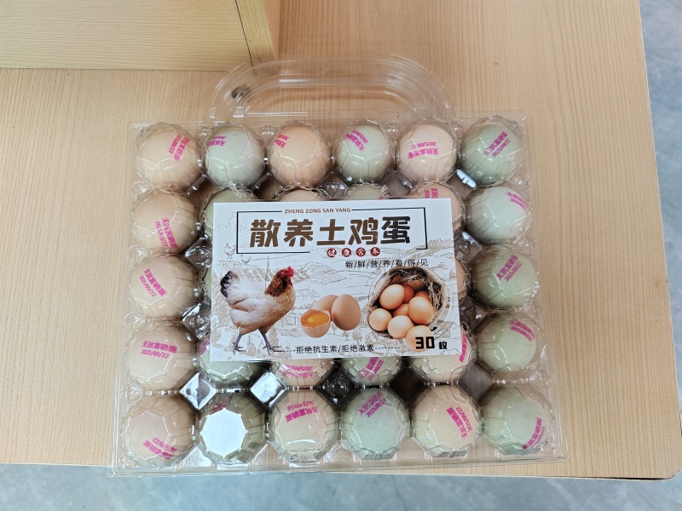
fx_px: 532
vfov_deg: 51.4
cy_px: 256
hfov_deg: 65.3
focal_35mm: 27
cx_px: 341
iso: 1000
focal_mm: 6.14
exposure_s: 1/100
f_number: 1.8
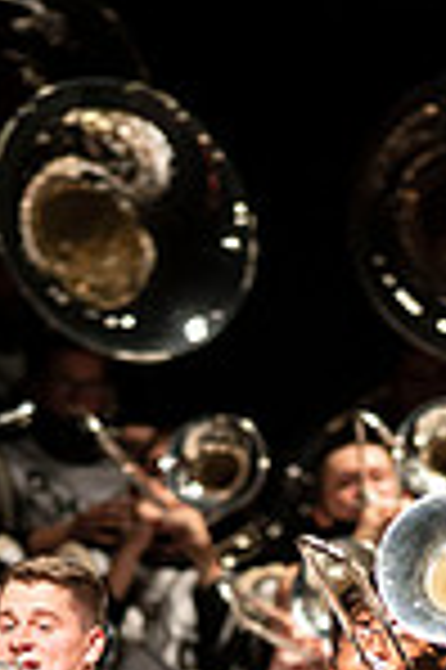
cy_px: 949
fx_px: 16930
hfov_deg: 1.5
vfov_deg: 2.3
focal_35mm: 909
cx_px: 115
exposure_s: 1/500
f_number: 2.8
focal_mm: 300
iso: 3200
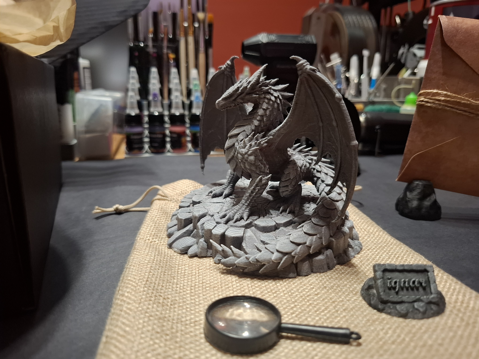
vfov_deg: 58.9
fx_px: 318
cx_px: 240
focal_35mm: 23
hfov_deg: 73.9
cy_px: 180
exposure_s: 1/33
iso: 320
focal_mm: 5.54
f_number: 1.8
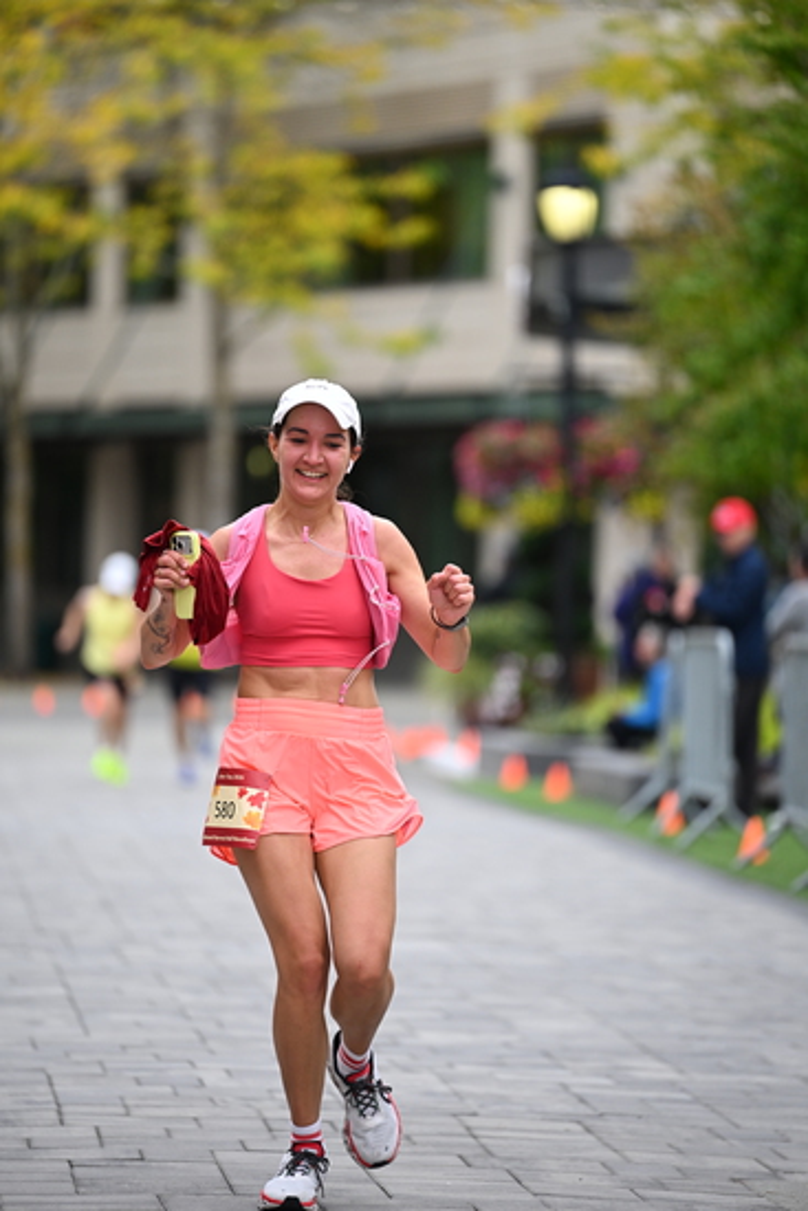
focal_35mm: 200
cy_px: 606
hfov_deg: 6.9
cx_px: 404
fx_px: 6729
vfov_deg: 10.3
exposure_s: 1/2000
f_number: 2.8
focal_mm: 200
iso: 640
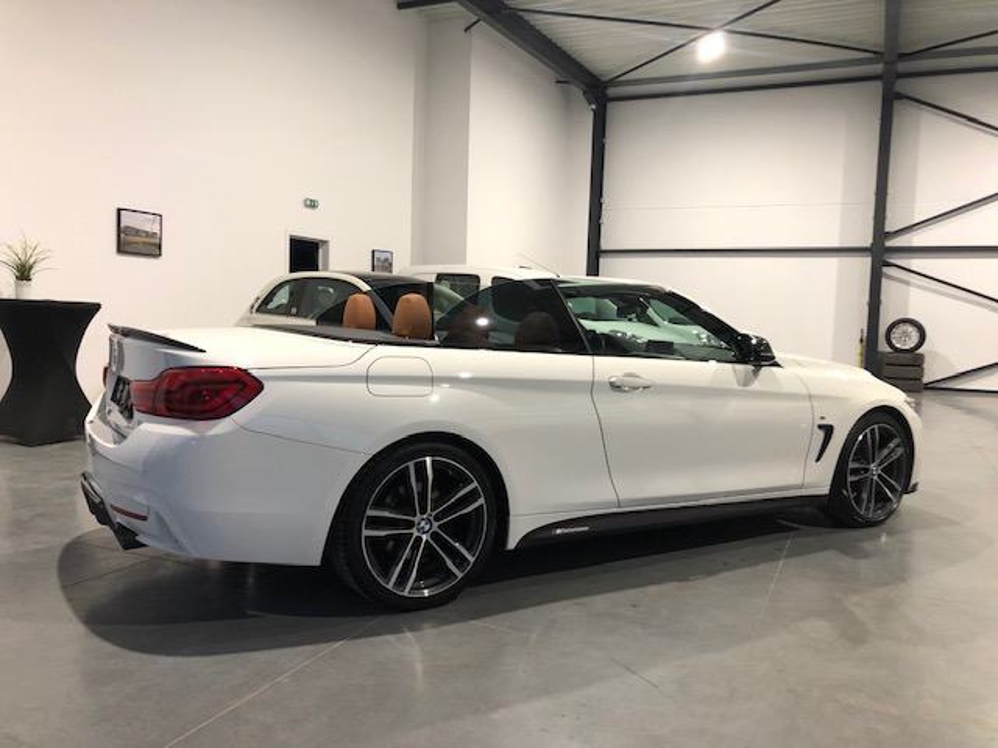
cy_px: 374
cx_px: 499
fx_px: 807
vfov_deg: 49.7
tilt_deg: -4.7
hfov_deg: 63.4
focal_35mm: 28
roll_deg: -2.2
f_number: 1.8
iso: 50
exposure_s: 1/17
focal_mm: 3.99
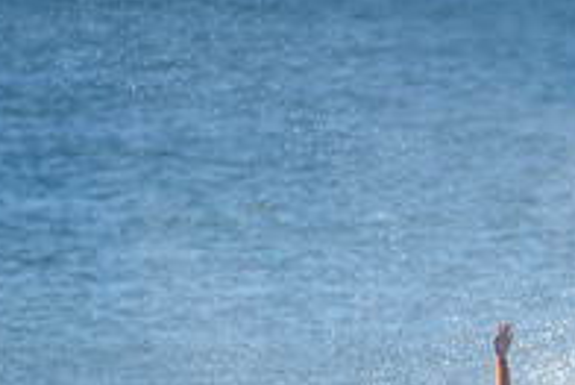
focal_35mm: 1596
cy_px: 462
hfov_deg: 1.3
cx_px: 528
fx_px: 25510
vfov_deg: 0.9
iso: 560
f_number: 5.6
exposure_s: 1/2000
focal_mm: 500
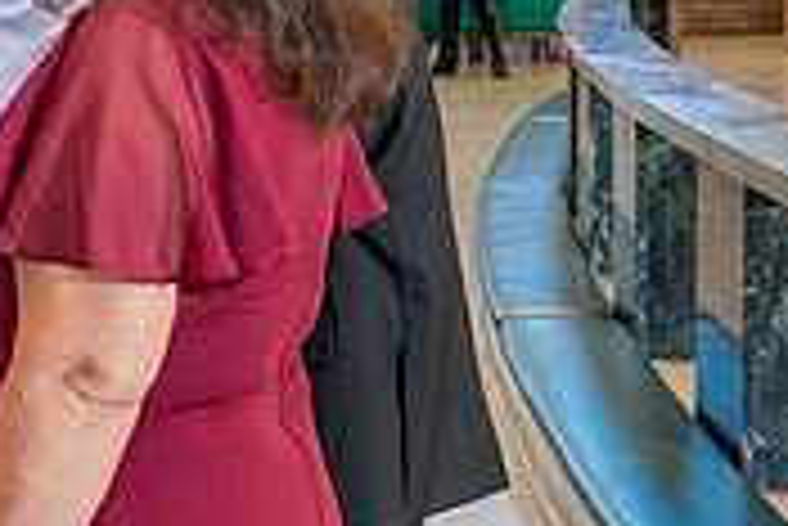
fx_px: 2213
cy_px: 110
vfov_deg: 13.5
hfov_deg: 18.0
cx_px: -396
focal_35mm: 101
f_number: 3.2
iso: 1000
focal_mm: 30.5
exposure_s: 1/200
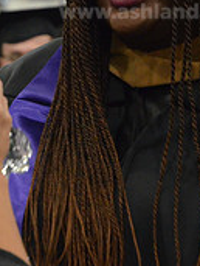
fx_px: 2318
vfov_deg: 6.5
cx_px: -11
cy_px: 44
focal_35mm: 302
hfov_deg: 4.9
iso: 3200
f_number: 4.5
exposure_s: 1/125
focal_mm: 62
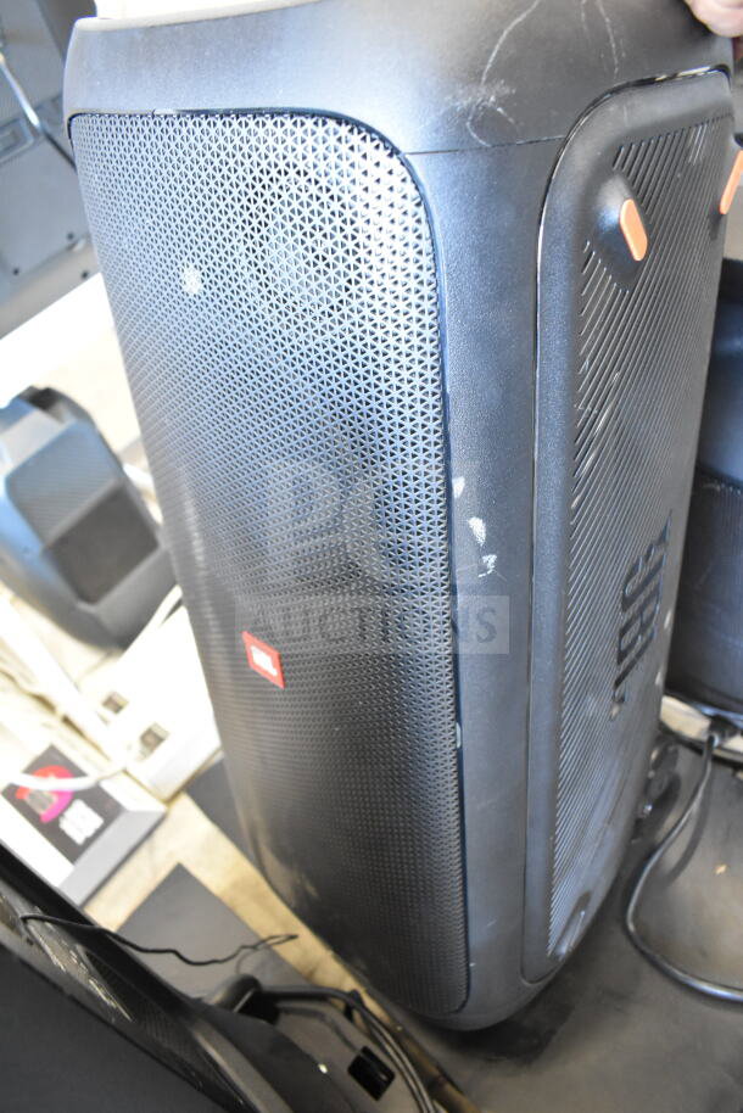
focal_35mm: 27
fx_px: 835
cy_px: 556
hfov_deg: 48.0
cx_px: 372
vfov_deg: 67.4
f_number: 3.5
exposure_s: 1/30
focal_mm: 18
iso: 3200
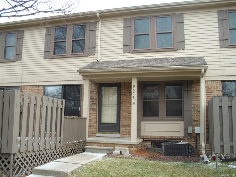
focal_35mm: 38
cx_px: 118
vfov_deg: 37.7
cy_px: 88
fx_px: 259
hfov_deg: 49.0
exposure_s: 1/165
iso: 50
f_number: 2.9
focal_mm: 6.3
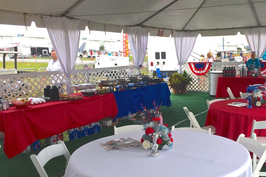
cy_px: 109
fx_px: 318
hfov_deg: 44.8
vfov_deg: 31.1
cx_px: 175
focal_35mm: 43
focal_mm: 4.12
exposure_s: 1/1053
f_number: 2.2
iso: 32
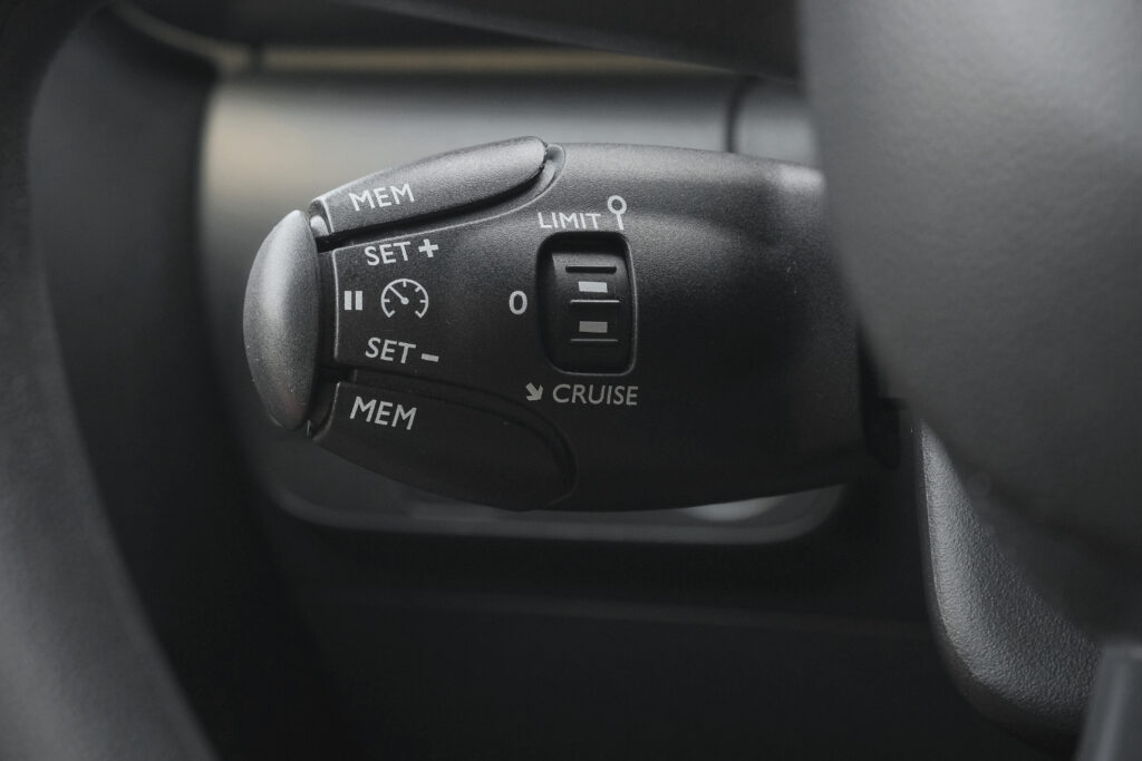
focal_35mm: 65
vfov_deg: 20.9
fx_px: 2062
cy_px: 380
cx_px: 571
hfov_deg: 31.0
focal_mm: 43.2
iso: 2000
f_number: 9
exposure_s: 1/40
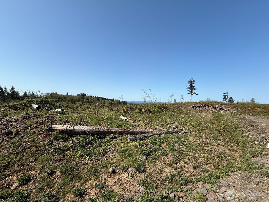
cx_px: 134
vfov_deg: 85.7
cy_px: 101
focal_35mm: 14
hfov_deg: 102.1
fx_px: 109
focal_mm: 2.22
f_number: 2.2
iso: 50
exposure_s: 1/2092
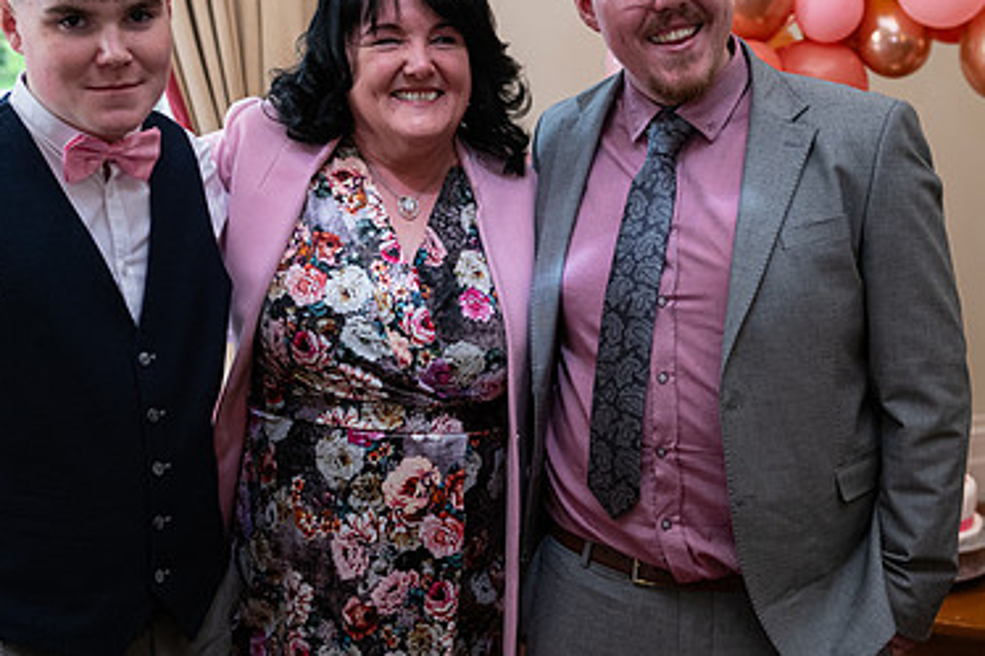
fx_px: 1614
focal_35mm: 59
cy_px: 262
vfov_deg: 22.9
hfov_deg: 33.9
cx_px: 477
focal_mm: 38
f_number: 3.5
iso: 800
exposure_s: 1/160
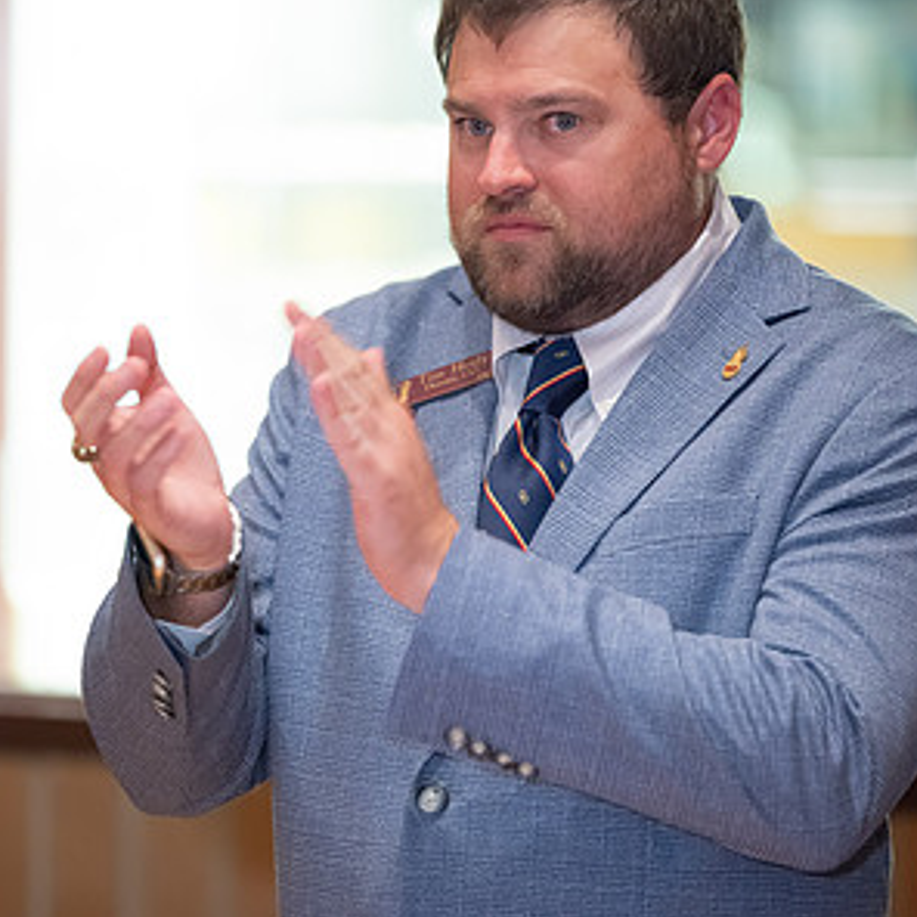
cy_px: 493
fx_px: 6773
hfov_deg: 7.7
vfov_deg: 7.7
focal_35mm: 226
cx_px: 460
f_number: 2.8
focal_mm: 175
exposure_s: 1/125
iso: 8000
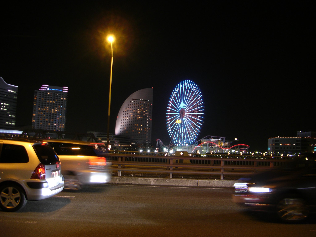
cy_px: 118
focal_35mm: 38
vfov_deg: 37.7
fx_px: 347
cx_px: 158
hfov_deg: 49.0
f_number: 3.4
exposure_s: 1/1.25
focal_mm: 6.3
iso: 50
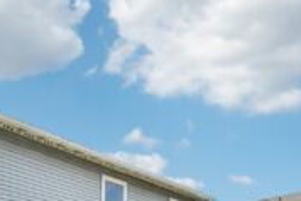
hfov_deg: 45.3
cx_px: 3
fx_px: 301
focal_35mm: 36
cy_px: 212
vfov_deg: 33.1
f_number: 8
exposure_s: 1/3200
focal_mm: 16
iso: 1600
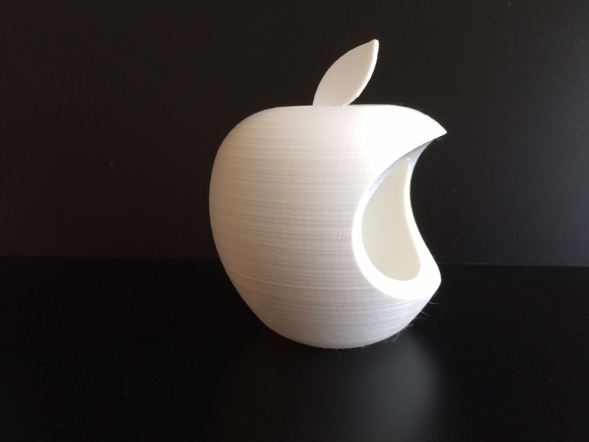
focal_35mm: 29
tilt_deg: -13.4
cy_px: 221
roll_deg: +1.7
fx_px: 493
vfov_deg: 48.2
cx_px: 294
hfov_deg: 61.7
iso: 64
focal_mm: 4.15
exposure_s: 1/33
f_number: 2.2
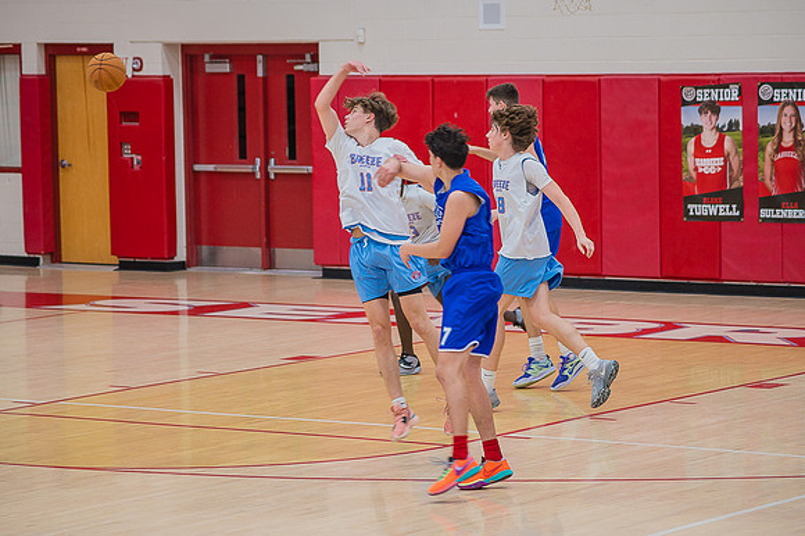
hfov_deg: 14.6
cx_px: 402
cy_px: 268
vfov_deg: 9.8
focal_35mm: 140
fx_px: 3134
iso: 1000
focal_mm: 135
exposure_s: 1/250
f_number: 5
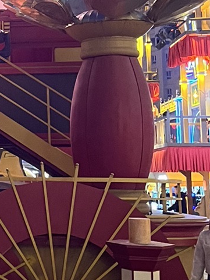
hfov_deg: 12.1
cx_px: -223
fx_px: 873
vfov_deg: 18.1
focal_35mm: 108
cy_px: 70
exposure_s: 1/33
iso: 400
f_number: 1.6
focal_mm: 5.1
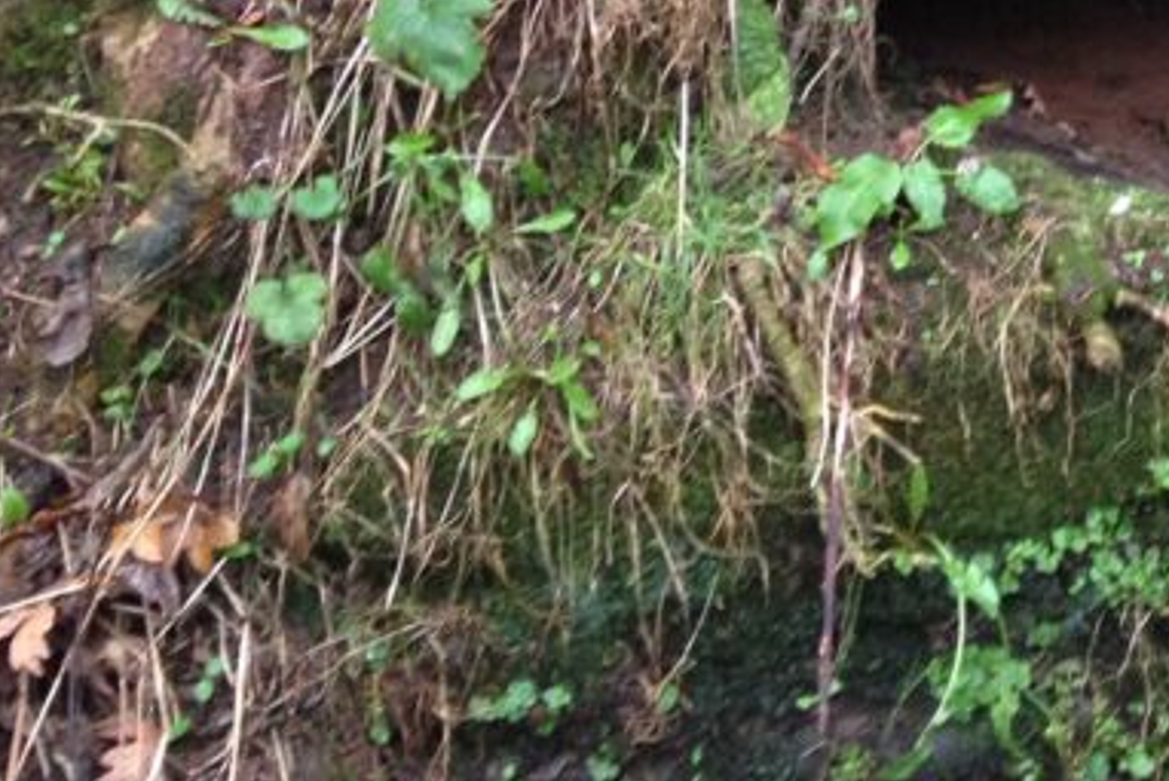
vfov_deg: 14.4
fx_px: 2988
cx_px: 1484
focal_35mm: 92
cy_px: -150
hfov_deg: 20.4
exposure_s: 1/20
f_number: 2.4
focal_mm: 4.12
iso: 250
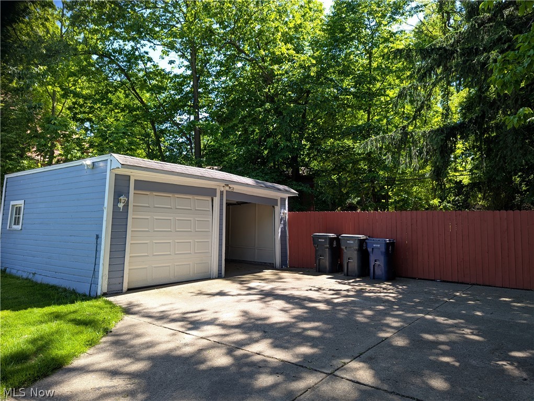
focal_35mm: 24
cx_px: 267
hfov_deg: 71.5
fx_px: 371
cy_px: 200
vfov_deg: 56.9
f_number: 1.85
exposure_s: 1/322
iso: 40
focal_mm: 6.81
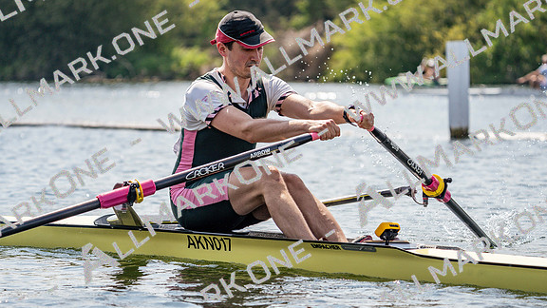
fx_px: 3060
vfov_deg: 5.8
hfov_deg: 10.2
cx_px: 274
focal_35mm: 211
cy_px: 137
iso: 200
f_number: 5.6
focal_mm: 200
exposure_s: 1/1600
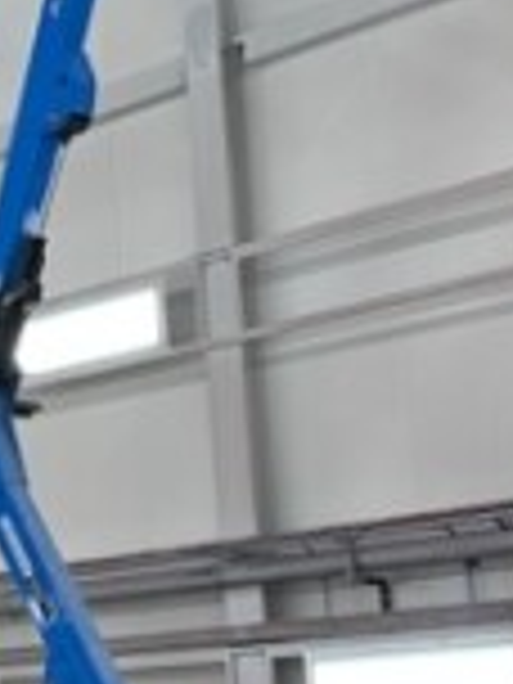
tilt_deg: +11.5
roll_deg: +0.8
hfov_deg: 13.8
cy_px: 513
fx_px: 1877
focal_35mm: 95
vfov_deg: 20.5
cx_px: -432
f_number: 1.78
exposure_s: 1/169
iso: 80
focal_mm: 6.86
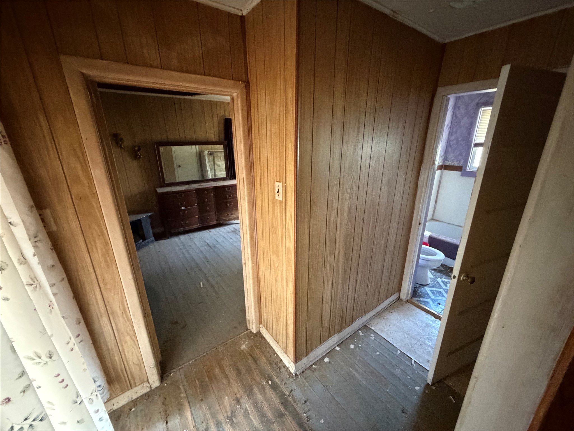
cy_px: 216
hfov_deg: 102.1
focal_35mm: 14
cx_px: 287
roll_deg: +0.7
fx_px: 232
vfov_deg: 85.7
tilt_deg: -17.4
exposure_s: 1/39
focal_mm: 2.22
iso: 1600
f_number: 2.2
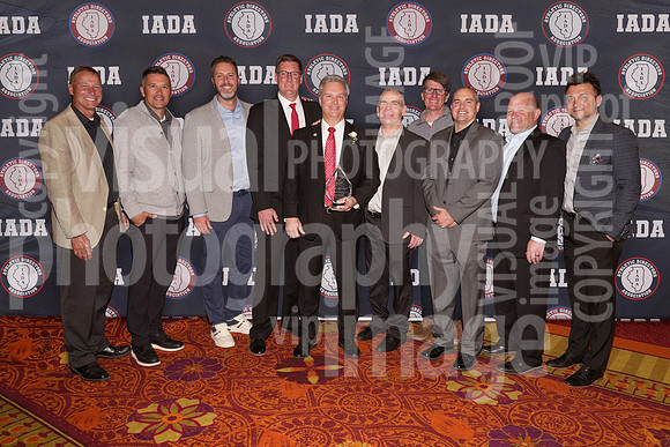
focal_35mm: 30
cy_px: 224
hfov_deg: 61.9
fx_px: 558
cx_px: 335
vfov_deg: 43.6
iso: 800
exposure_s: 1/80
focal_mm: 30
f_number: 8
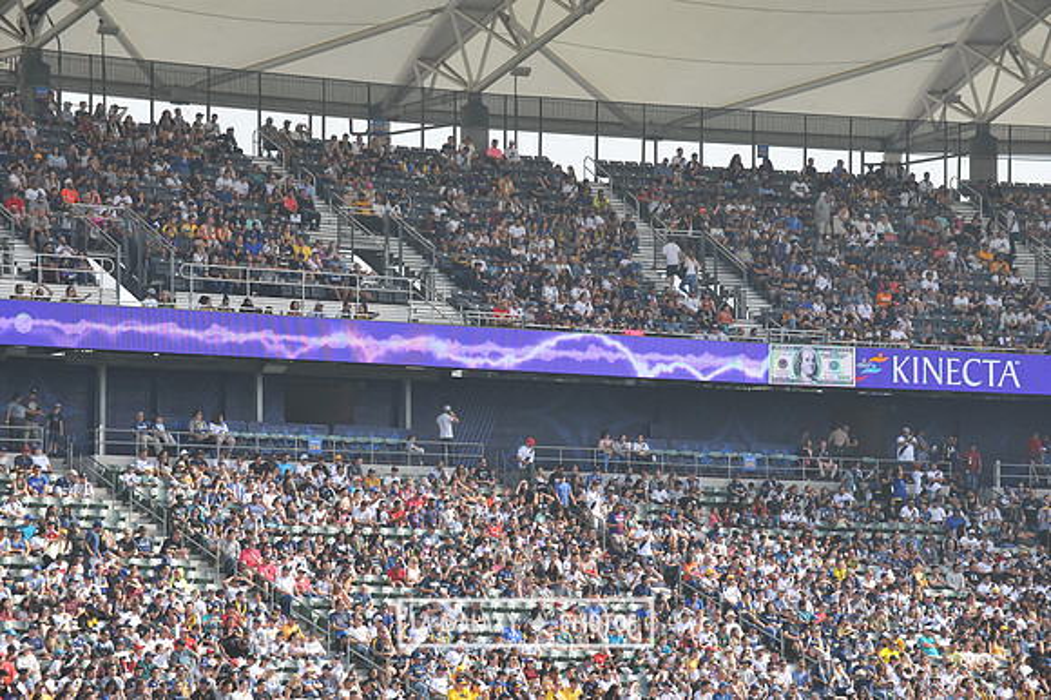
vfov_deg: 8.1
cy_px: 350
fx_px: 4960
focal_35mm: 170
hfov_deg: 12.1
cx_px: 526
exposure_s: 1/250
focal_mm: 170
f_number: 8
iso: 200
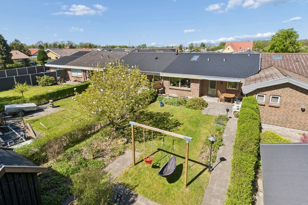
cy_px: 90
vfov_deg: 62.7
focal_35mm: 20
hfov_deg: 85.2
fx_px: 168
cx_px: 154
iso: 250
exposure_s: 1/640
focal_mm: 11
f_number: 8
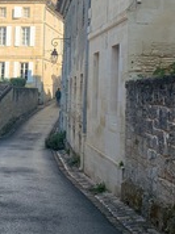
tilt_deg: +4.6
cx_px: 7
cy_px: 62
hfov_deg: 18.4
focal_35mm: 78
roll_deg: -2.5
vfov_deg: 24.8
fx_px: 527
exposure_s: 1/1332
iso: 25
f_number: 1.8
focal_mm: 4.25
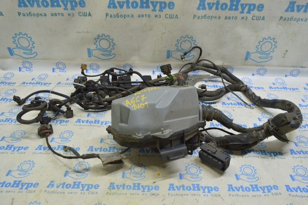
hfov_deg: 67.4
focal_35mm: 27
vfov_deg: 47.9
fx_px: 231
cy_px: 102
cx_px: 154
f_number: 5.6
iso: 400
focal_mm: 18
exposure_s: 1/20
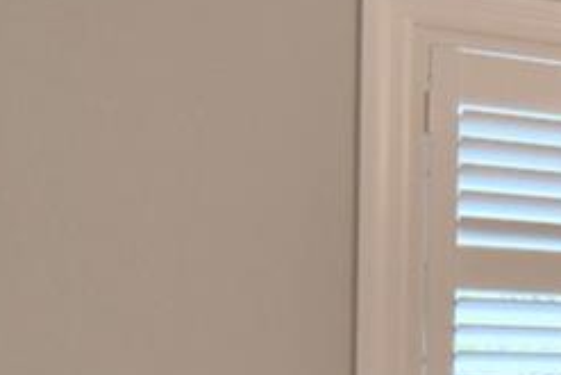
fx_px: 1512
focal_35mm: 97
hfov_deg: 14.8
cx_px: 1281
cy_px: 380
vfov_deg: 13.9
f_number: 4.5
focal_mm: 10
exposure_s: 1/40
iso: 400
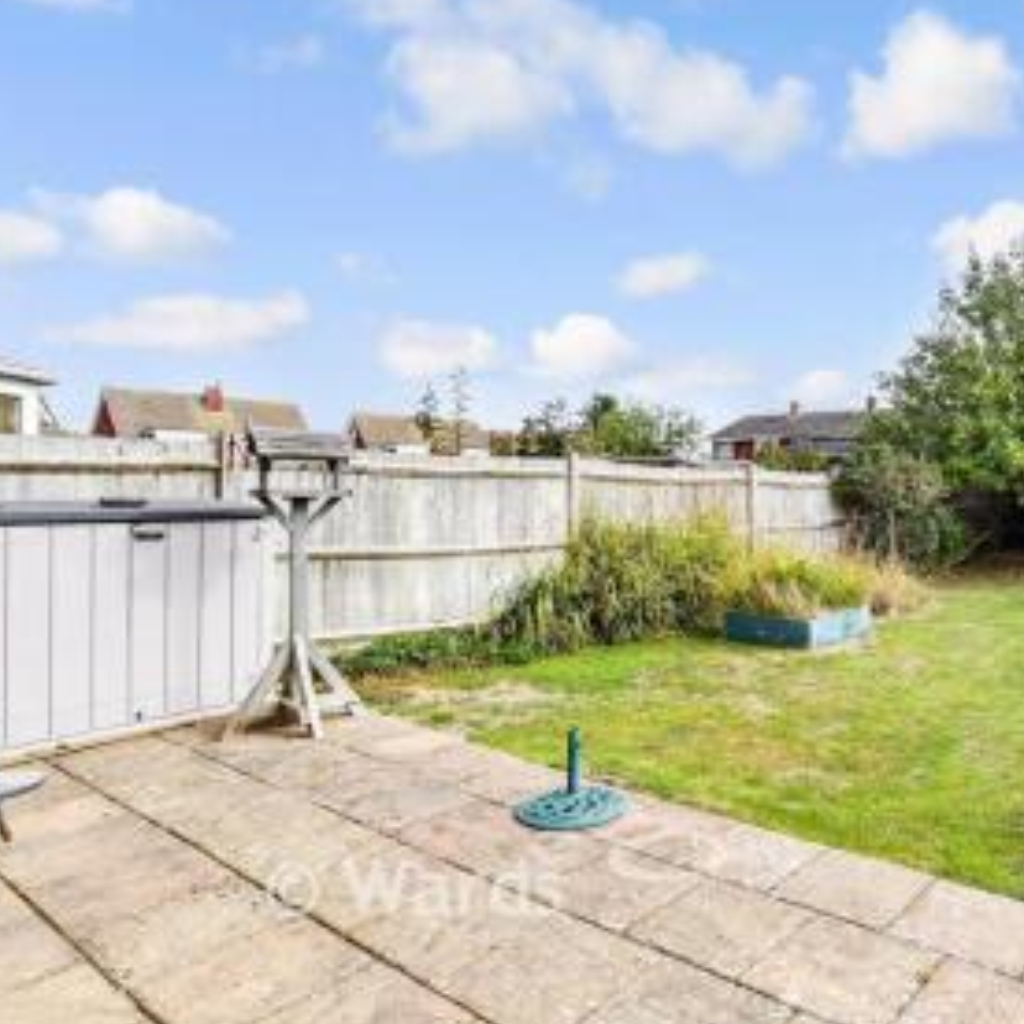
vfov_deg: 69.6
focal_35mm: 22
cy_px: 484
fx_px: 736
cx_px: 838
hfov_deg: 62.9
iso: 320
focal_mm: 10
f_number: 8
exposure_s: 1/500
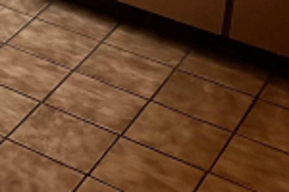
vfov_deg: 10.1
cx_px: -321
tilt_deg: -13.9
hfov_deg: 13.9
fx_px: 963
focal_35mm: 120
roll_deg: +0.7
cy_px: -259
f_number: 1.5
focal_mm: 5.7
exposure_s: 1/60
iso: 100
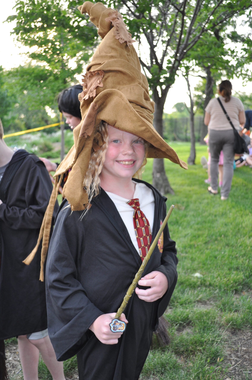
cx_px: 126
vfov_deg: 53.2
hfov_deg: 36.8
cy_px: 190
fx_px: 379
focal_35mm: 36
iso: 360
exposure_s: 1/200
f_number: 4
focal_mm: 24
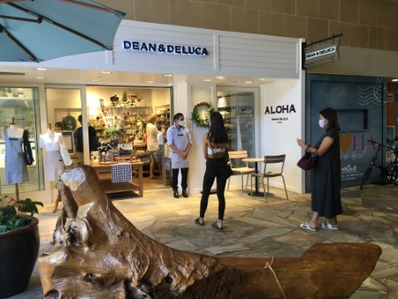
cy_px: 150
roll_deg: +0.1
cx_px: 199
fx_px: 334
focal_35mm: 29
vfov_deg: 48.3
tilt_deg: -4.8
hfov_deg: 61.6
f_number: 2.2
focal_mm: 4.15
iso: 32
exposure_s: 1/30
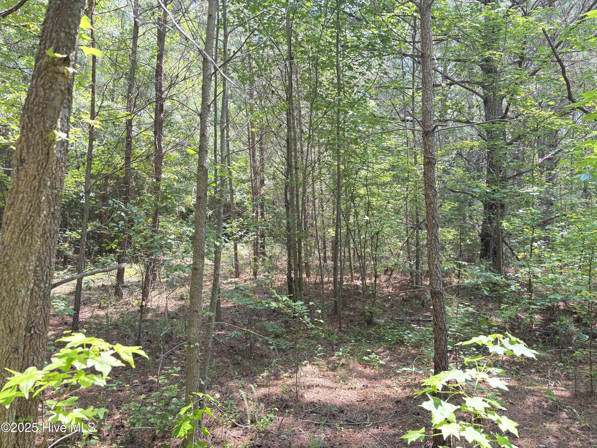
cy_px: 224
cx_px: 298
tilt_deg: +1.6
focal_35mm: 26
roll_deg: +0.1
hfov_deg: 67.3
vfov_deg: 53.1
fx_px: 448
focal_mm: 5.96
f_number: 1.6
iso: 64
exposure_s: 1/128
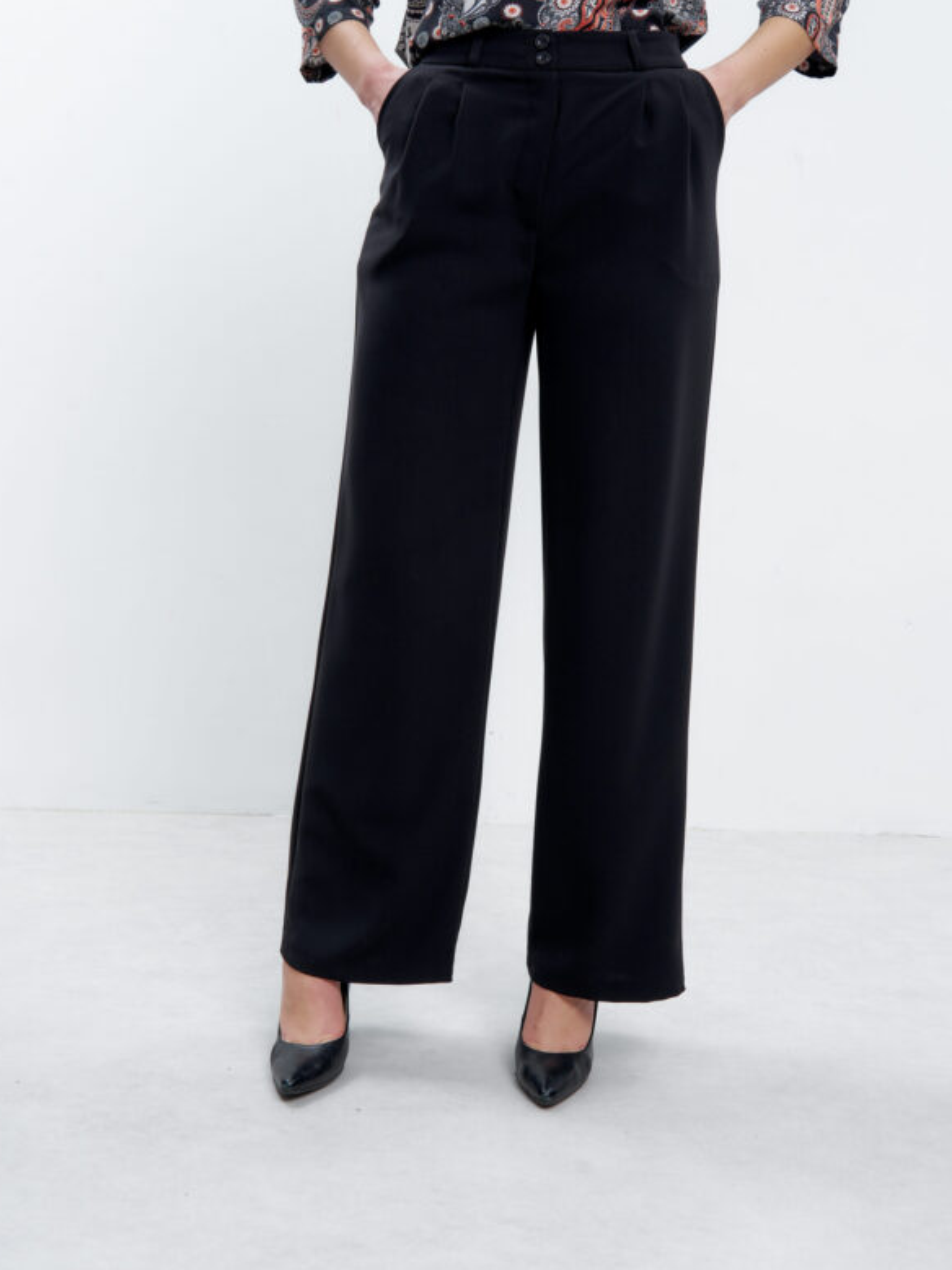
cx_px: 478
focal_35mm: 40
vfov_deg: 46.8
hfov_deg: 35.9
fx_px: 1467
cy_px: 587
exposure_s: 1/160
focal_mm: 36
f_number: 9
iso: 100
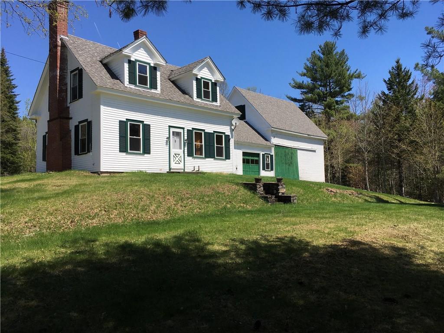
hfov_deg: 61.7
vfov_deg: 48.2
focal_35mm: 29
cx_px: 222
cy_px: 166
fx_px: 372
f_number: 2.2
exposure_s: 1/2079
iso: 25
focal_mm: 4.15
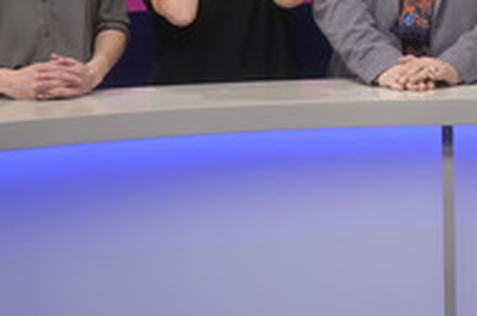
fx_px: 1415
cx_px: 481
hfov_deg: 18.6
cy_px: 38
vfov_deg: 12.7
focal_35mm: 107
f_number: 2.2
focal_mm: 30
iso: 640
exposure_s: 1/320
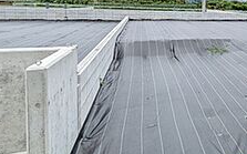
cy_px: 23
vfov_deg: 30.8
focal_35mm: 40
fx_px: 269
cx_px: 274
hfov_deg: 39.8
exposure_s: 1/2188
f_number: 2.2
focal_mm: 1.83
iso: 51
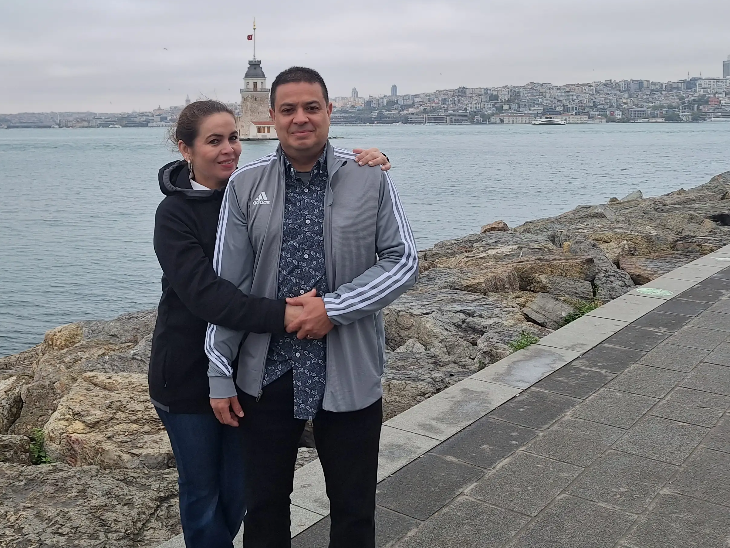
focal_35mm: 39
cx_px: 240
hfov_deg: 47.0
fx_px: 823
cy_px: 128
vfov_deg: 35.9
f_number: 1.8
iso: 40
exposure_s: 1/343
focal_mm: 5.54
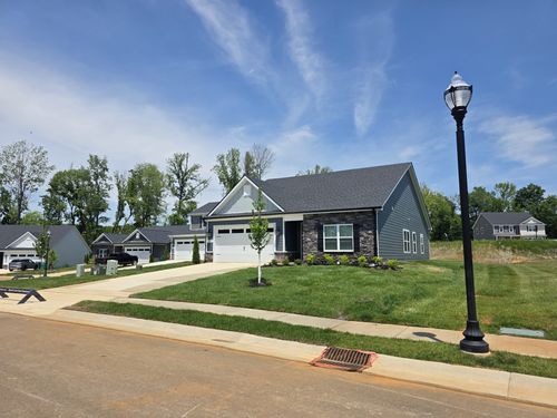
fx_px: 370
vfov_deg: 58.9
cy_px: 209
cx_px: 278
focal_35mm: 23
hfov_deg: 73.9
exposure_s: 1/7626
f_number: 1.7
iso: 80
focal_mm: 6.3
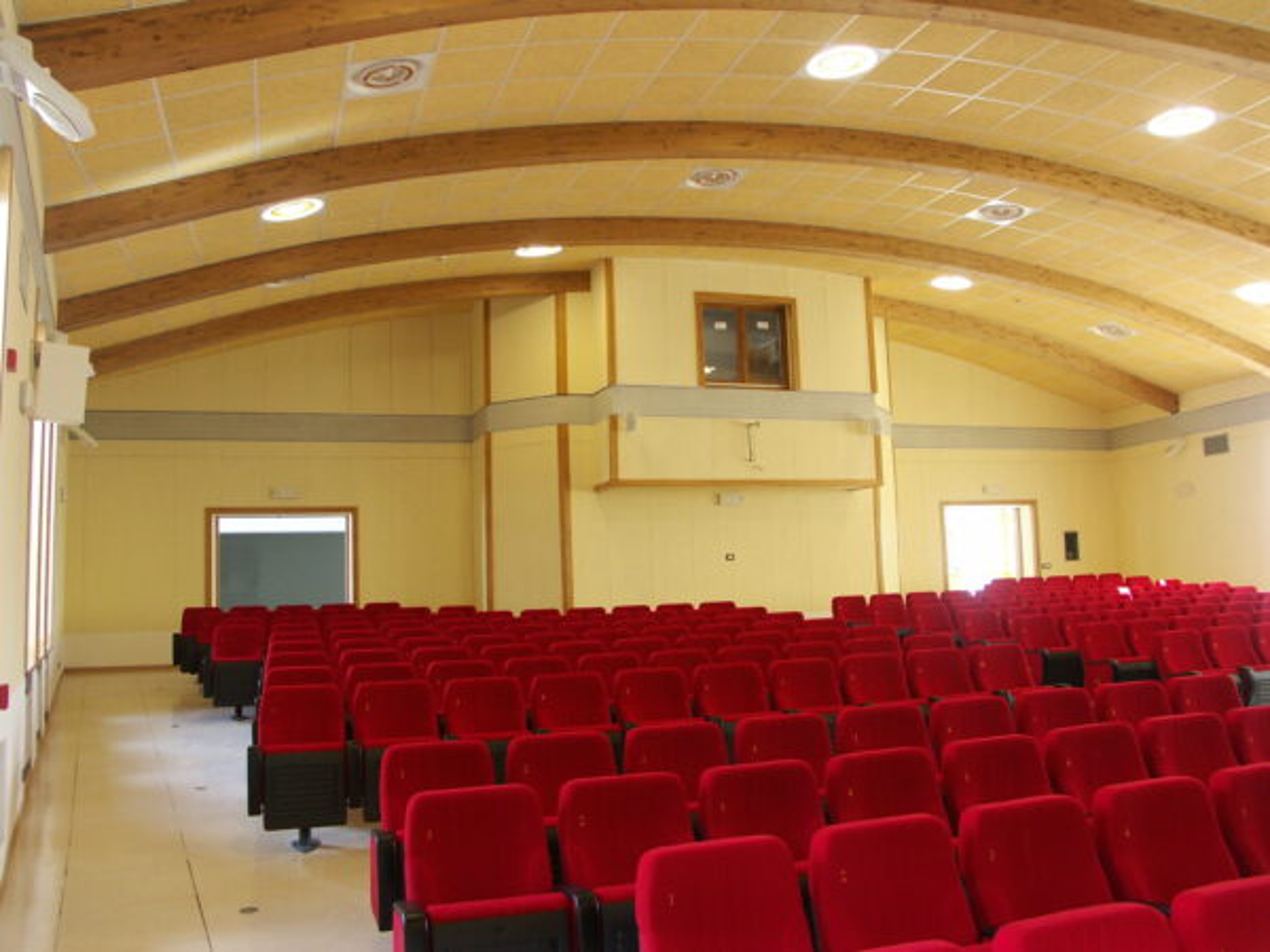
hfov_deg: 63.4
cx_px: 635
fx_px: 1027
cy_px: 476
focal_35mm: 28
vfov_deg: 49.7
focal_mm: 7.21
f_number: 2.8
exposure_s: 1/25
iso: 100
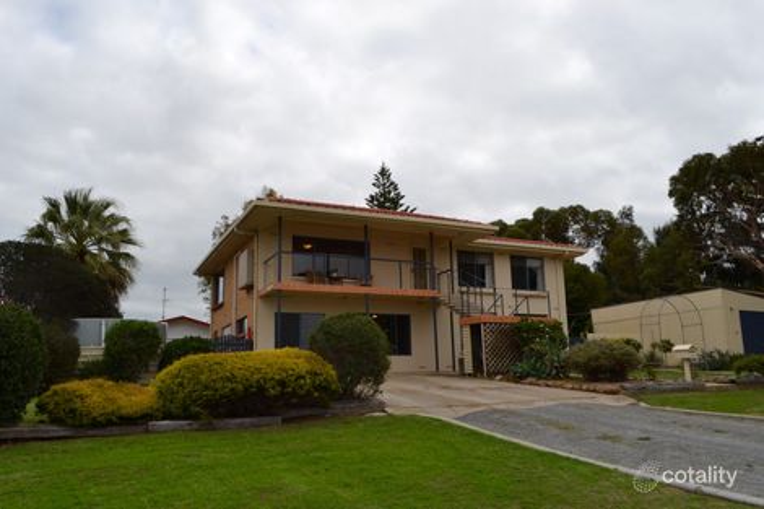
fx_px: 573
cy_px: 254
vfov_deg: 47.9
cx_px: 382
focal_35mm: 27
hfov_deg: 67.4
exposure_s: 1/200
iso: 100
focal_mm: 18
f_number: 8
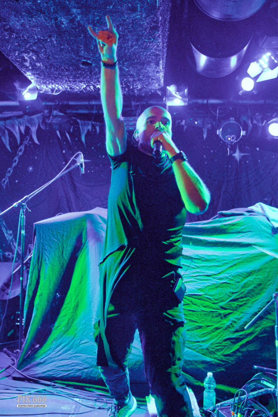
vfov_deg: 63.6
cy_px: 208
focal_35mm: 29
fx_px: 336
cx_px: 139
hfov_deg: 45.0
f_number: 2.8
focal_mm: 29
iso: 32000
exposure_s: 1/250
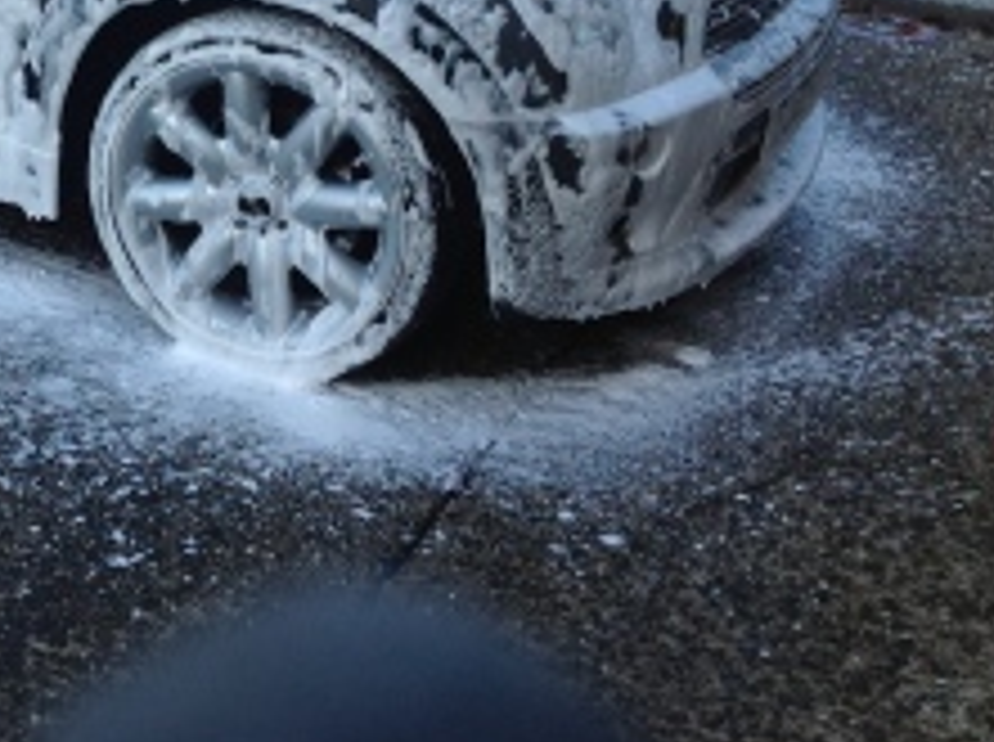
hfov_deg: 23.2
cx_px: 0
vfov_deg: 17.7
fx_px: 2322
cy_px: 4
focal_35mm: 81
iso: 50
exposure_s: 1/267
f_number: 2.4
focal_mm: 4.28
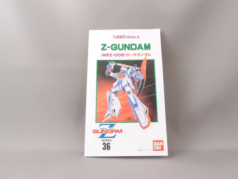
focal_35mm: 30
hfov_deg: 60.0
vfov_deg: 46.8
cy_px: 90
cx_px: 119
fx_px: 206
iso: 100
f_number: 8
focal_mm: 6.48
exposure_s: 1.6
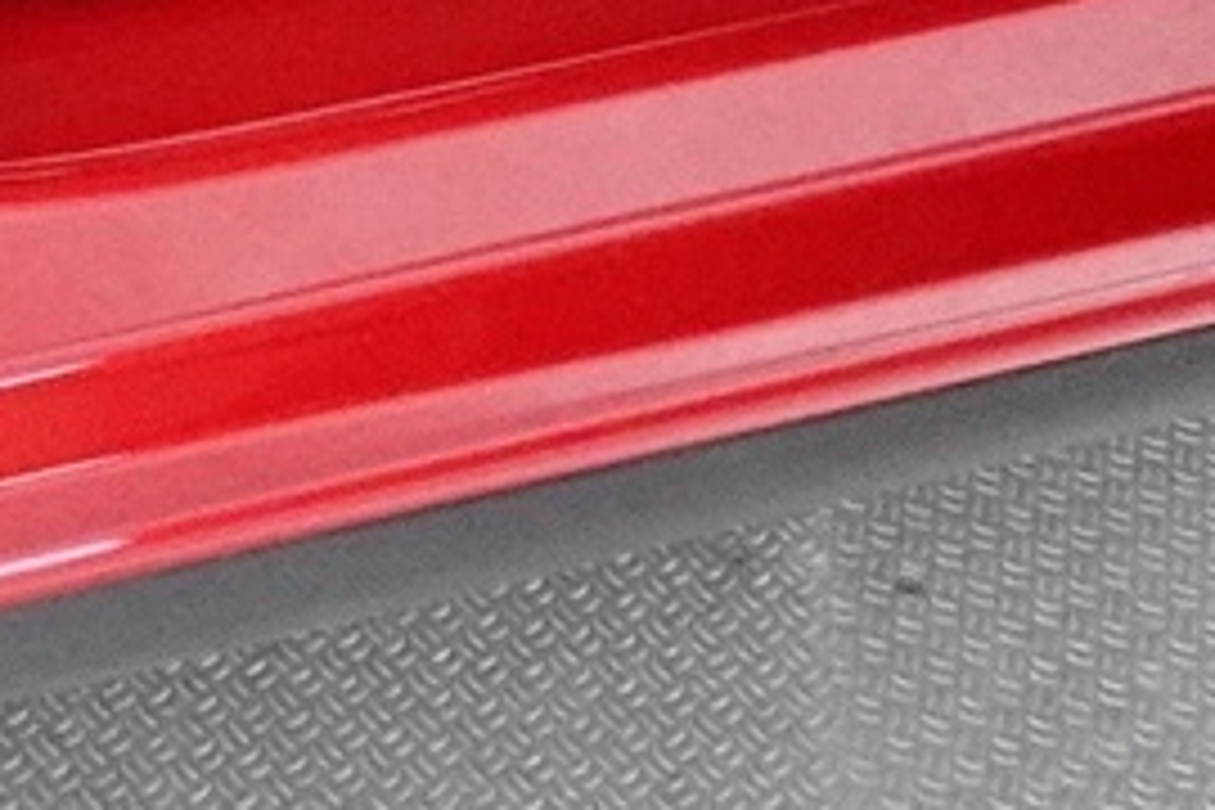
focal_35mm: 120
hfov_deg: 16.2
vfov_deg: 9.4
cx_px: -338
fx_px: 4050
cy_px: -1503
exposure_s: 1/80
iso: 4000
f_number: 2
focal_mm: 7.6
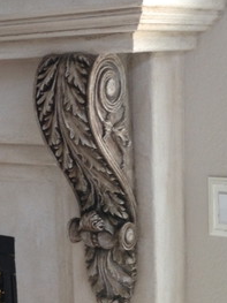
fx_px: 761
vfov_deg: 22.5
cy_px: 190
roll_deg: +2.9
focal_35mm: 87
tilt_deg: -6.1
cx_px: 60
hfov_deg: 16.9
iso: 64
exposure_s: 1/20
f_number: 2.4
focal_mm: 4.12
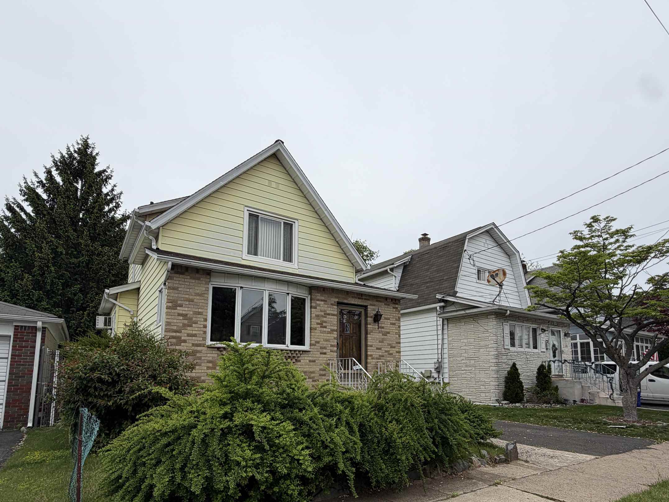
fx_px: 387
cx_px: 333
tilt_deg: +7.1
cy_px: 328
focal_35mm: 20
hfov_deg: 81.7
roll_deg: -0.4
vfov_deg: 64.5
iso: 20
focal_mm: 2.22
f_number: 2.2
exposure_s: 1/914
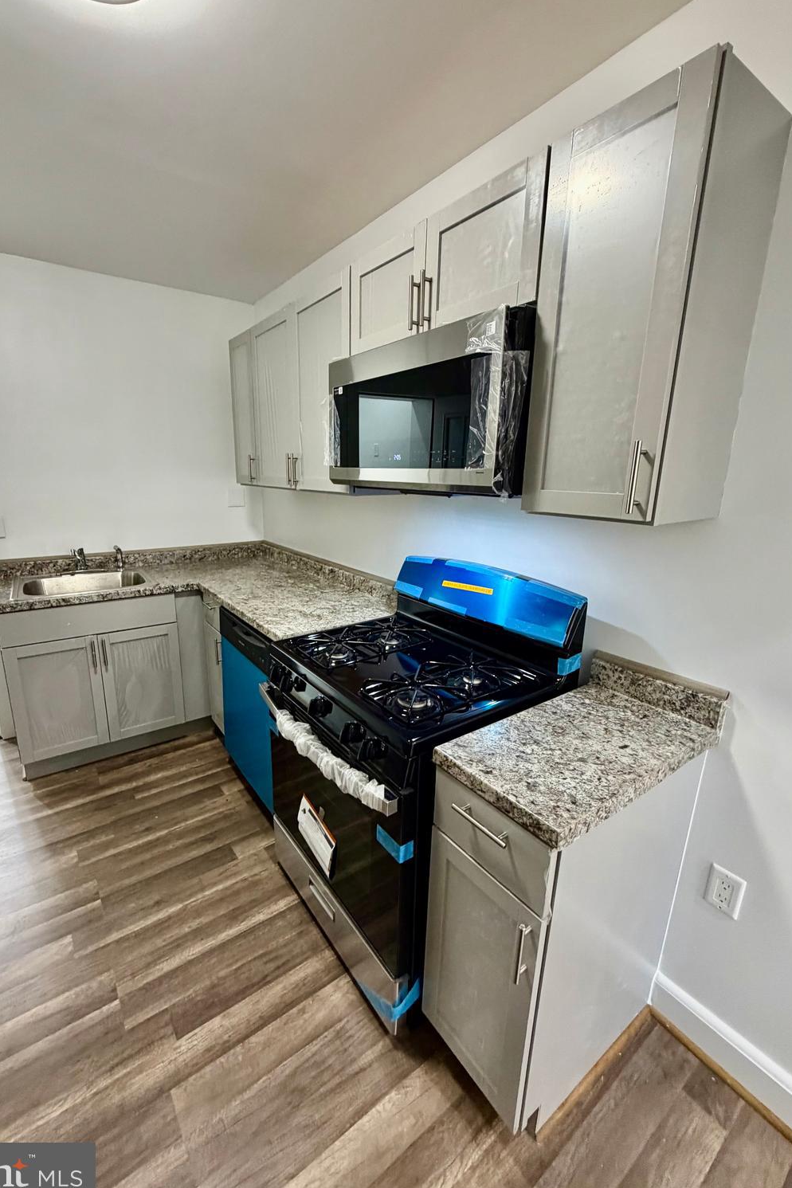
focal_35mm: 15
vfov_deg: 100.4
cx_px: 355
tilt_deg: -14.4
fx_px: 495
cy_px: 596
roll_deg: -1.5
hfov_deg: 77.1
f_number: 2.2
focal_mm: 2.22
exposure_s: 1/60
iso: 320
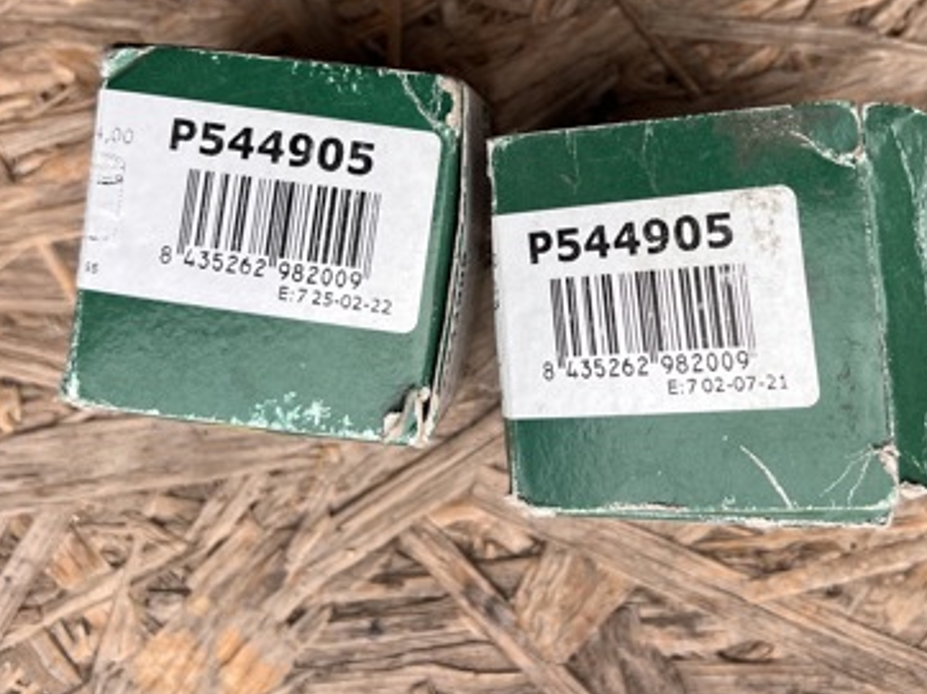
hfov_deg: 41.2
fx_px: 1231
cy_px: 165
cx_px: 535
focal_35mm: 46
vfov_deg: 30.9
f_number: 1.5
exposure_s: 1/547
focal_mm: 5.7
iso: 50
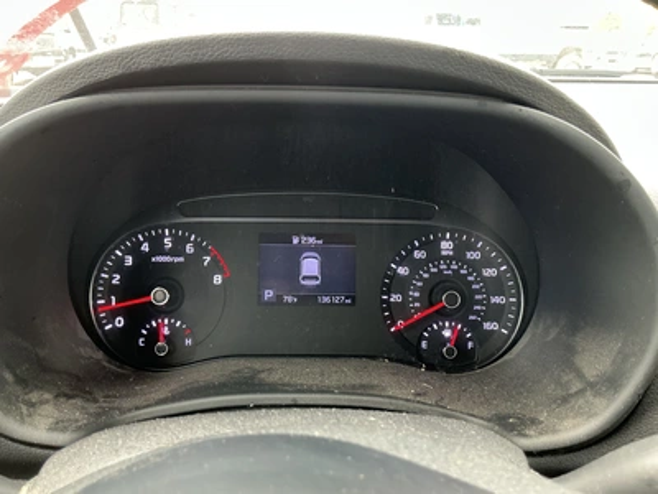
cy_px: 247
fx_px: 532
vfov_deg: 49.7
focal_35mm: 28
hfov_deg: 63.4
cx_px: 329
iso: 125
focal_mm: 3
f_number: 1.8
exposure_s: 1/60
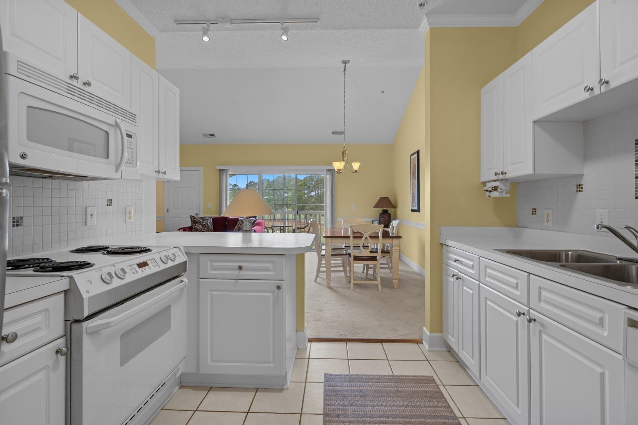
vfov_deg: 73.7
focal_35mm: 16
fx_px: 284
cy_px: 212
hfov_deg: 96.7
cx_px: 319
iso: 640
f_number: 8
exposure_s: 1/15
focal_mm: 16
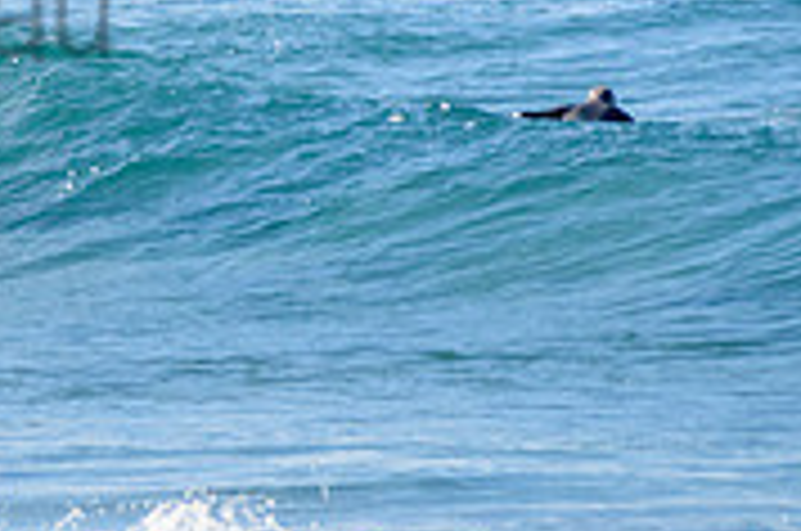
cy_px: -70
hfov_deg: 1.0
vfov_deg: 0.7
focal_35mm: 2003
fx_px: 44486
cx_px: -532
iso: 280
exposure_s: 1/4000
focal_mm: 500
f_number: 5.6
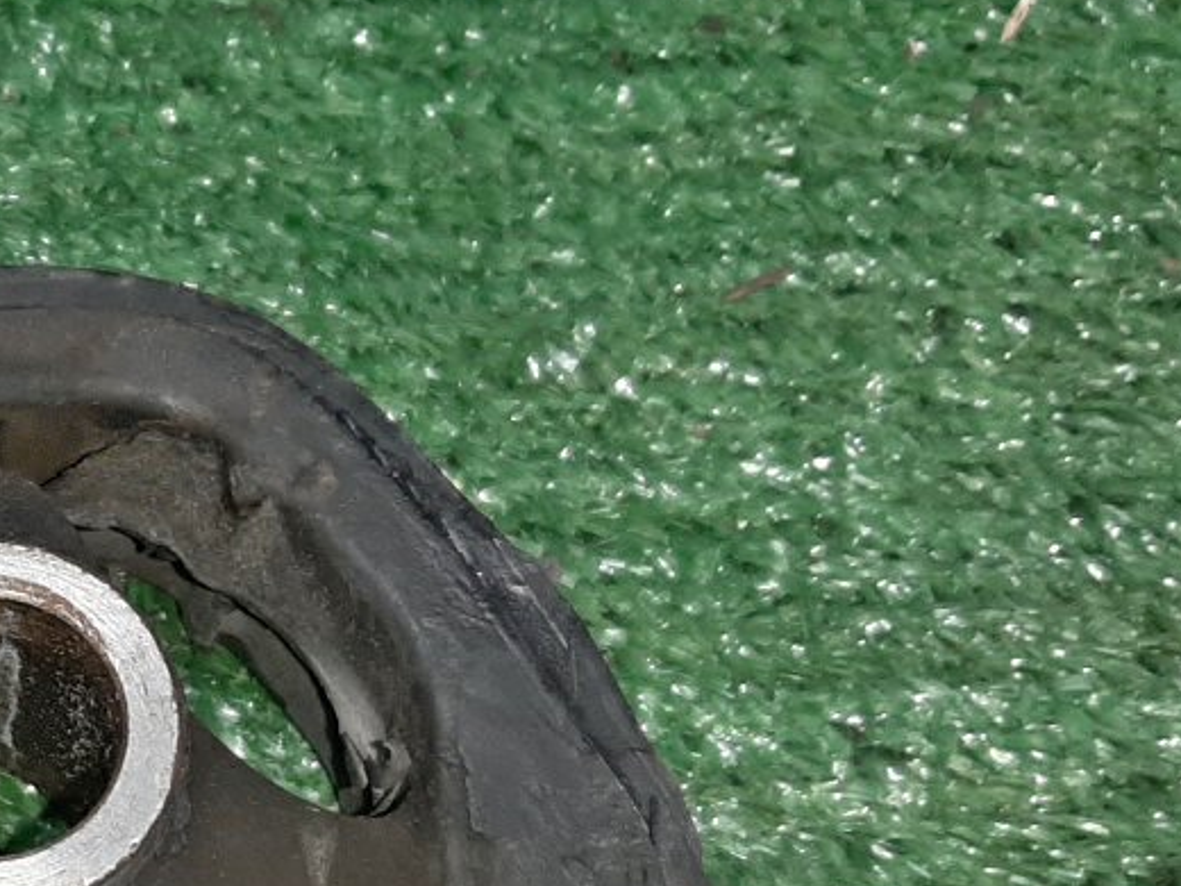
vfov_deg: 19.9
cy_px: 868
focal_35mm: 72
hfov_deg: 25.5
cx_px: -43
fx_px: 2456
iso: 128
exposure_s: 1/50
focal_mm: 3.93
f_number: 1.7
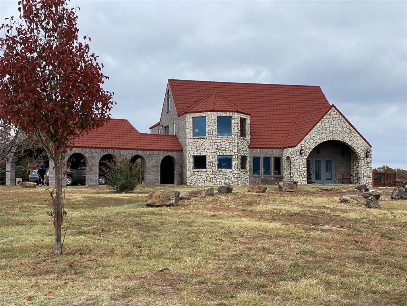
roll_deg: -0.4
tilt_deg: +2.1
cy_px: 153
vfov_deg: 28.0
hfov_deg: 36.8
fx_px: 611
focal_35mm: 52
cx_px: 204
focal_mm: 6
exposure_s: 1/428
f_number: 2
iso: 20
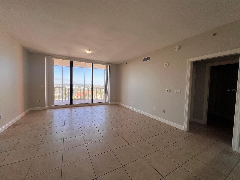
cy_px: 90
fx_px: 90
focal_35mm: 13
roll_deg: -1.3
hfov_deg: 106.2
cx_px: 120
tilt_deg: -3.3
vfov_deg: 89.9
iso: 50
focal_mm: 1.57
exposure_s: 1/120
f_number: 1.8
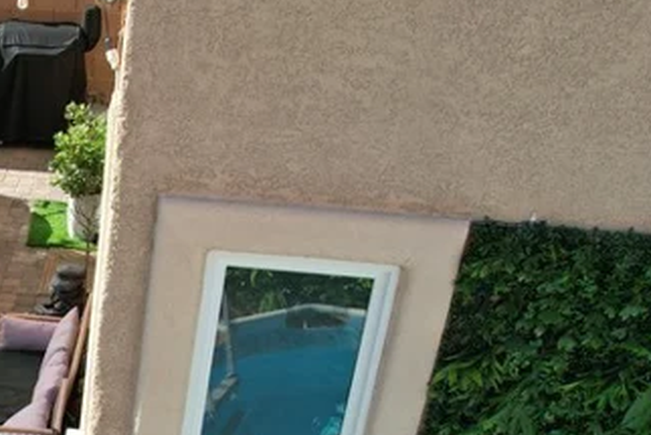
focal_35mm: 70
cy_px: 574
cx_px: -117
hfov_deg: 26.0
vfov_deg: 18.1
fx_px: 1266
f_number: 2.8
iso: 100
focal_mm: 8.38
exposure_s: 1/1000
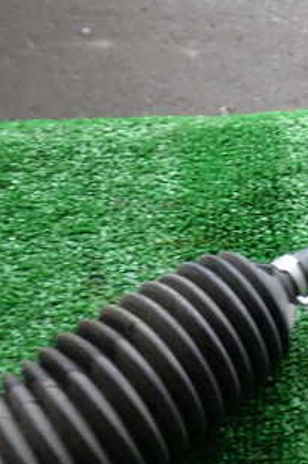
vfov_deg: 27.4
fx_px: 952
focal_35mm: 74
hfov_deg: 17.4
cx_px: 381
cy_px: 217
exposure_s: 1/80
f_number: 2.5
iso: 160
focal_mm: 6.37
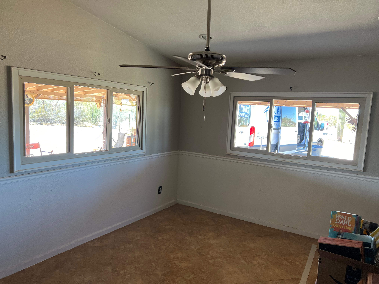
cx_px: 190
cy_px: 142
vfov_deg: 53.1
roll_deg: -3.9
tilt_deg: -5.8
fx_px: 285
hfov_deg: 67.3
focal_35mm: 26
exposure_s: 1/121
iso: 80
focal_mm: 5.7
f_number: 1.5
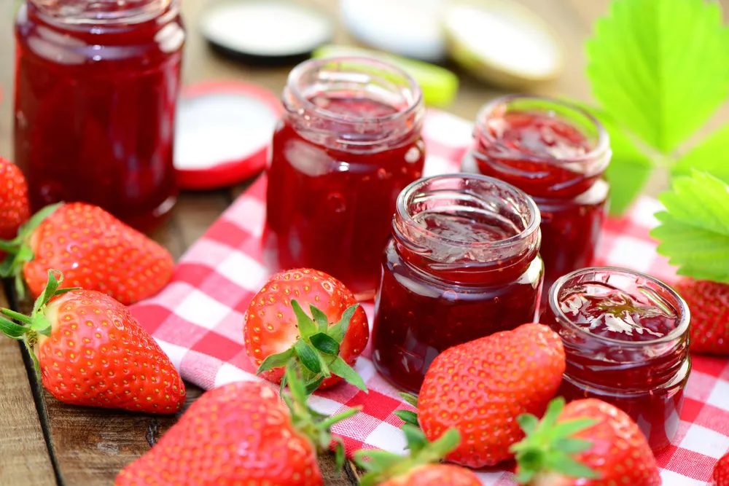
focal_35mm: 105
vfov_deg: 13.0
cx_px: 364
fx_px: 2126
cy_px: 243
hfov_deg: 19.5
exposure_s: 1/60
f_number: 5
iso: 100
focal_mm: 105
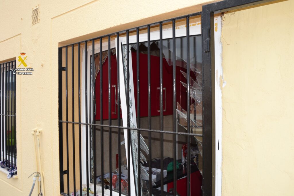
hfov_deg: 61.9
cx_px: 147
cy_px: 98
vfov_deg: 43.6
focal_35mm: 30
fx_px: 245
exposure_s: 1/60
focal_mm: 20
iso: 100
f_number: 8
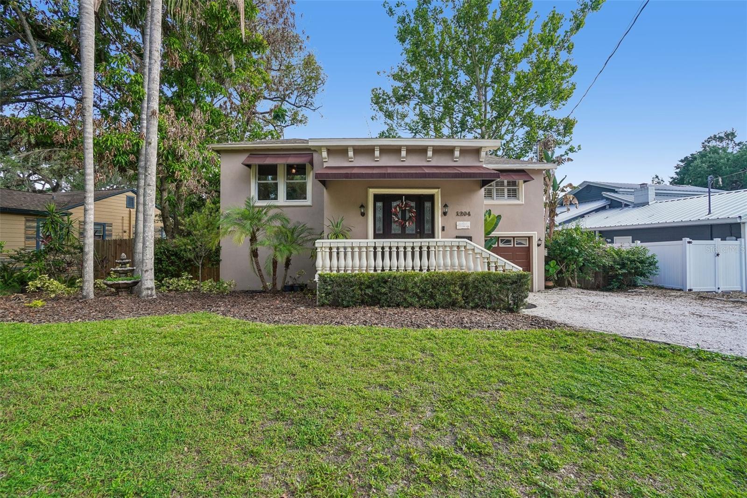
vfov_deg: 77.3
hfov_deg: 100.4
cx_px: 374
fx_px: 311
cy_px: 249
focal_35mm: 15
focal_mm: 10
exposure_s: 1/60
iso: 100
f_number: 8
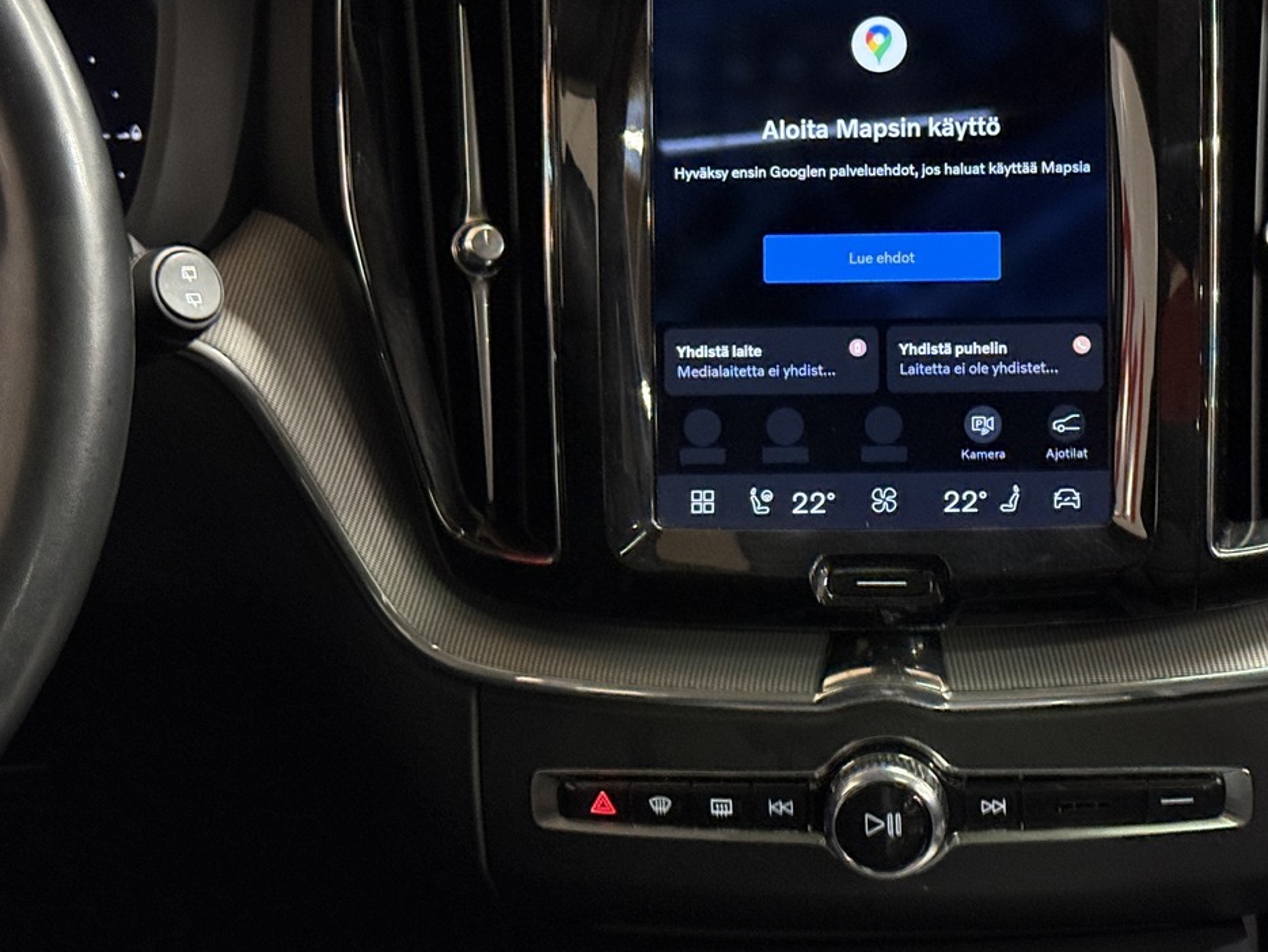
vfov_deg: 19.9
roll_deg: +2.0
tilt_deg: -19.0
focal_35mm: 74
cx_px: 923
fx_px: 2711
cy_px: 367
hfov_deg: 26.1
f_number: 1.78
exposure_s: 1/40
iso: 400
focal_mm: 6.76
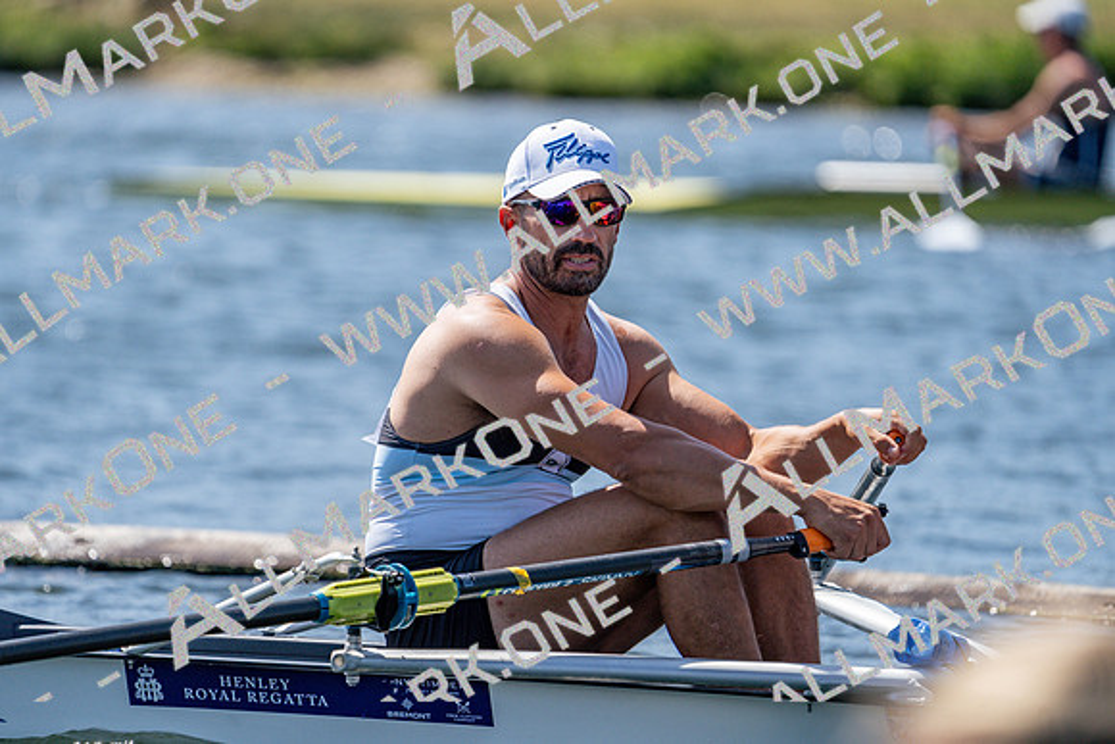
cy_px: 372
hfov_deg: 4.3
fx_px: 14684
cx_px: 558
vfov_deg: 2.9
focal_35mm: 474
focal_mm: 474
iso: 320
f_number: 6.3
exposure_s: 1/2000
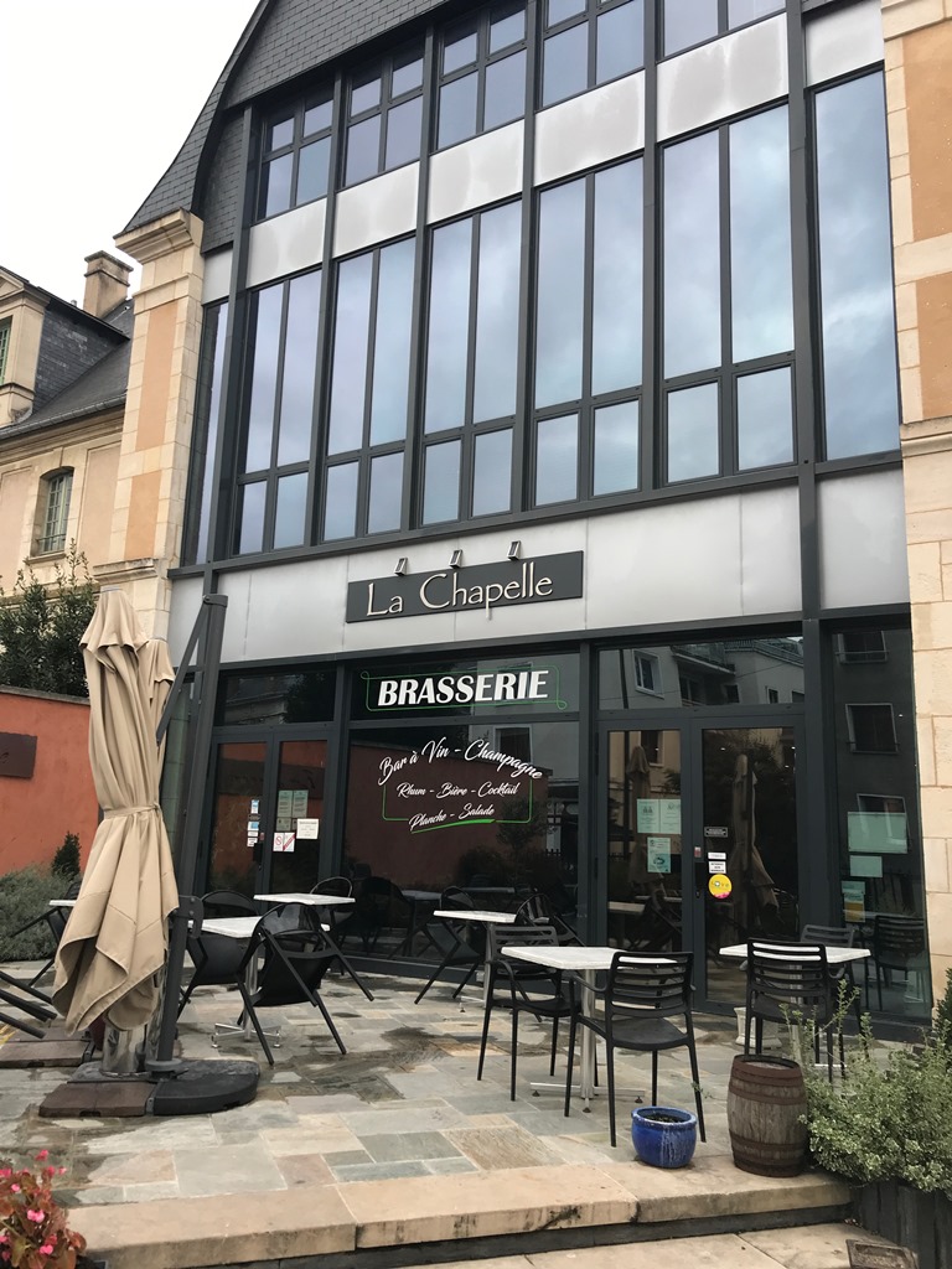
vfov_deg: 63.4
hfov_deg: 49.7
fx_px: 1027
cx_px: 476
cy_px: 634
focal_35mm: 28
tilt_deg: +14.7
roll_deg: -2.0
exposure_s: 1/226
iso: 20
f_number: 1.8
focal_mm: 3.99
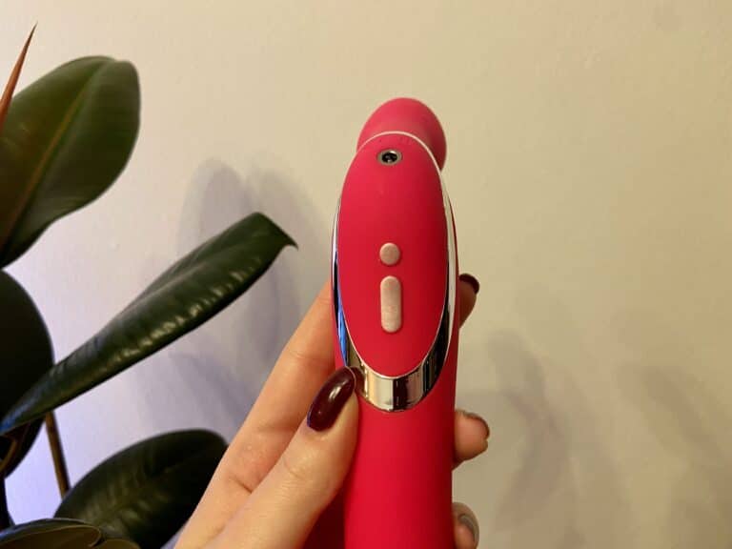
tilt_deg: -13.3
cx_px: 366
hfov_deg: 67.3
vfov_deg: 53.1
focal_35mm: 26
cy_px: 274
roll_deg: +3.9
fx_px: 550
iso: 160
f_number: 1.8
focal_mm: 4.25
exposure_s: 1/50
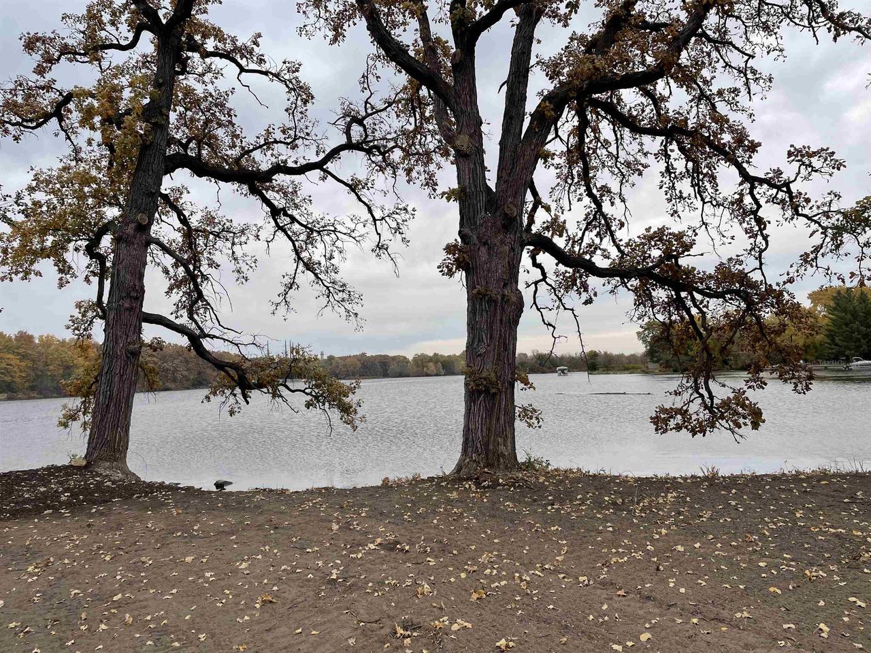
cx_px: 436
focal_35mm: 26
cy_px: 326
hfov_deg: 67.3
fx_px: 654
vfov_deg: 53.1
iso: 32
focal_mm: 4.2
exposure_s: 1/1276
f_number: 1.6
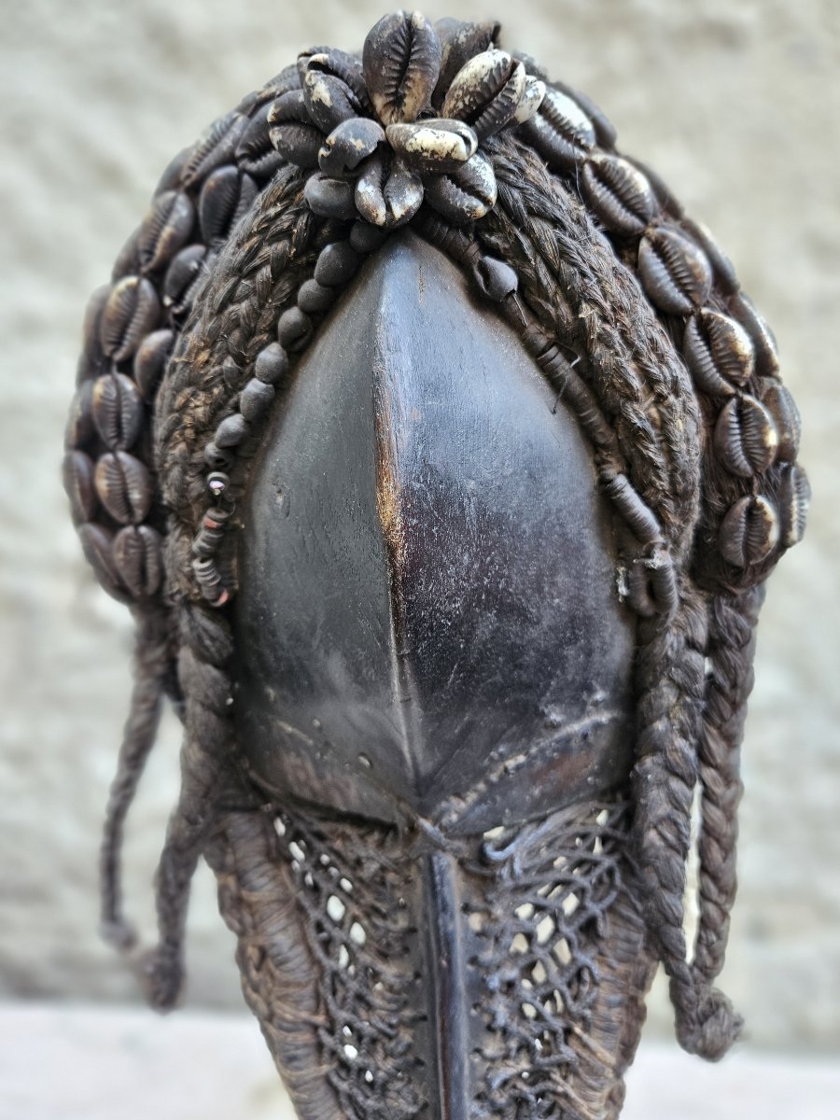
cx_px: 420
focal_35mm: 23
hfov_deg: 58.9
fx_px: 744
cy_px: 560
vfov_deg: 73.9
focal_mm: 5.4
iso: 250
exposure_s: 1/101
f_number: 1.8
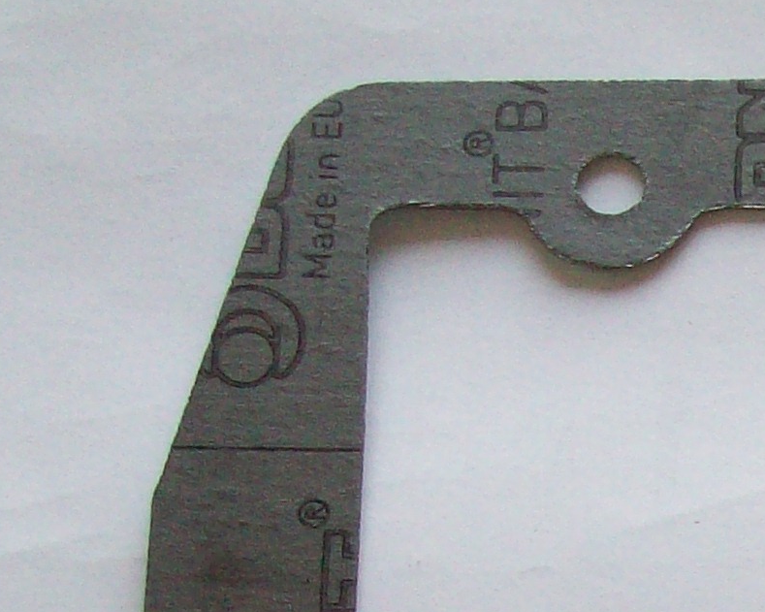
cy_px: 1127
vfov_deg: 10.5
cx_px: 1209
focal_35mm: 138
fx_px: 3124
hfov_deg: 13.1
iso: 160
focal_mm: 5.7
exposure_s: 1/136
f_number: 2.8
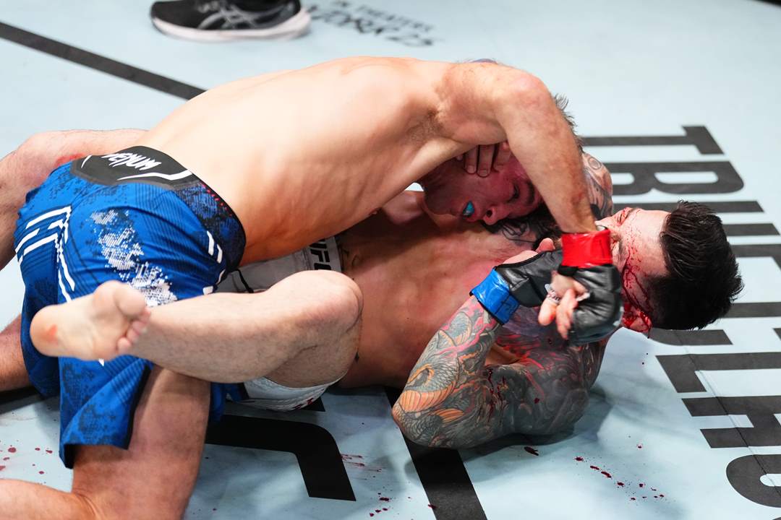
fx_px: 2017
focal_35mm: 93
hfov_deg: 21.9
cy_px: 260
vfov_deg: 14.7
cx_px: 390
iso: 5000
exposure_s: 1/1250
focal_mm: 93
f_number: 2.8
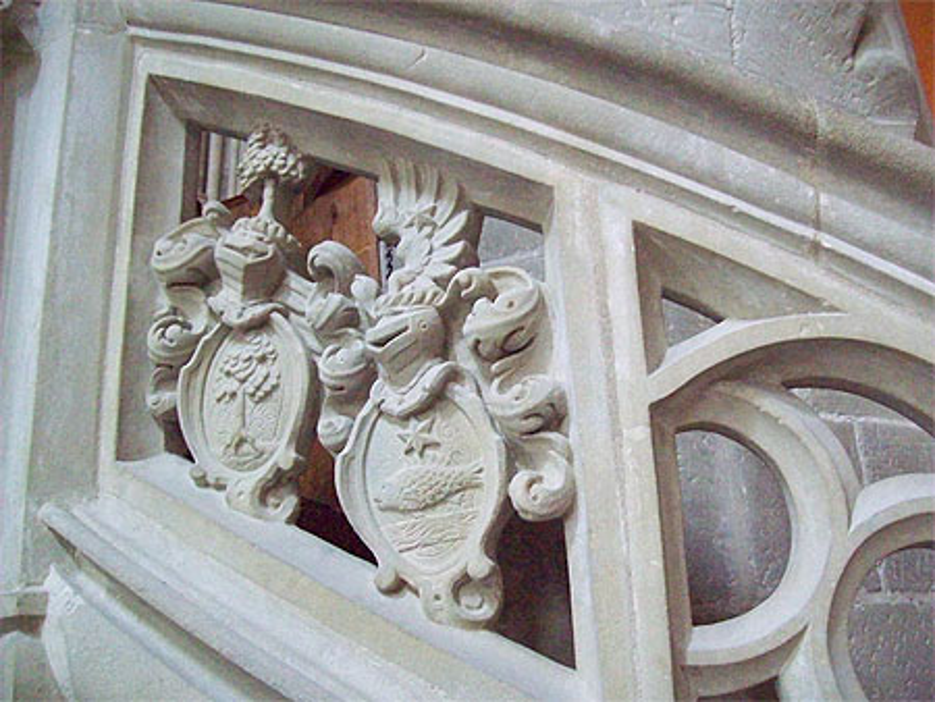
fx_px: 973
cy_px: 351
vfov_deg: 39.7
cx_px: 468
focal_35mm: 36
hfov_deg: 51.3
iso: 995
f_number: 2.7
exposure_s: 1/8
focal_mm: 6
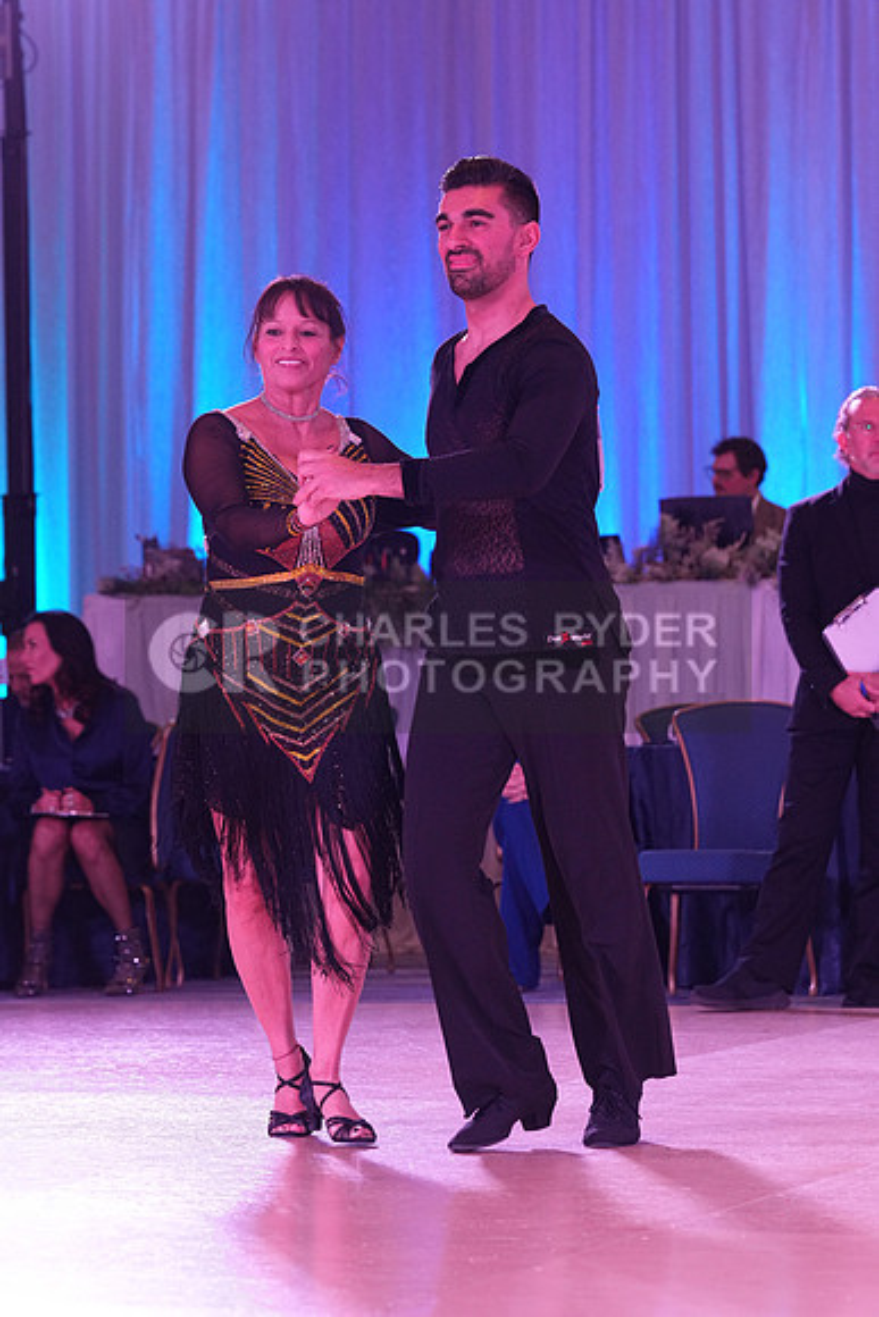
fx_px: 4795
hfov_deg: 10.5
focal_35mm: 131
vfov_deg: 15.6
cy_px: 658
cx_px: 440
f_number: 5.6
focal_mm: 131
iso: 2500
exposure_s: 1/200
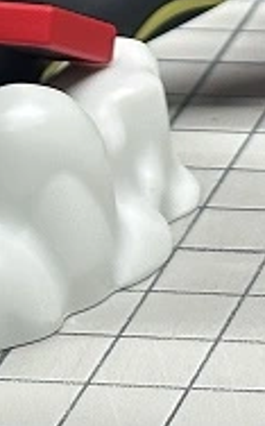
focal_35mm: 296
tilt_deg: -13.4
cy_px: -426
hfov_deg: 4.4
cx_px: 430
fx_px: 3431
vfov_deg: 6.9
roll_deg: +3.2
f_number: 1.6
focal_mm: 5.96
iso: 50
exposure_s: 1/50
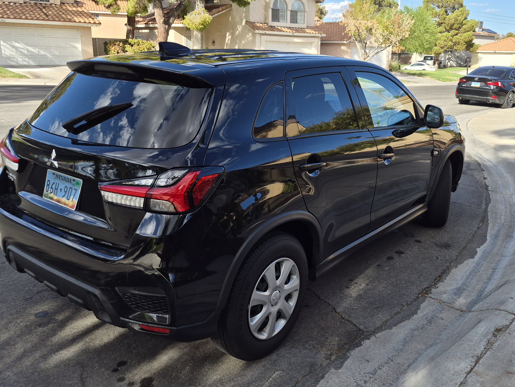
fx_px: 461
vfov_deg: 45.4
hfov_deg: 58.0
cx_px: 305
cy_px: 180
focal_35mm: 31
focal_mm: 5.4
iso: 80
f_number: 1.8
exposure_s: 1/3688
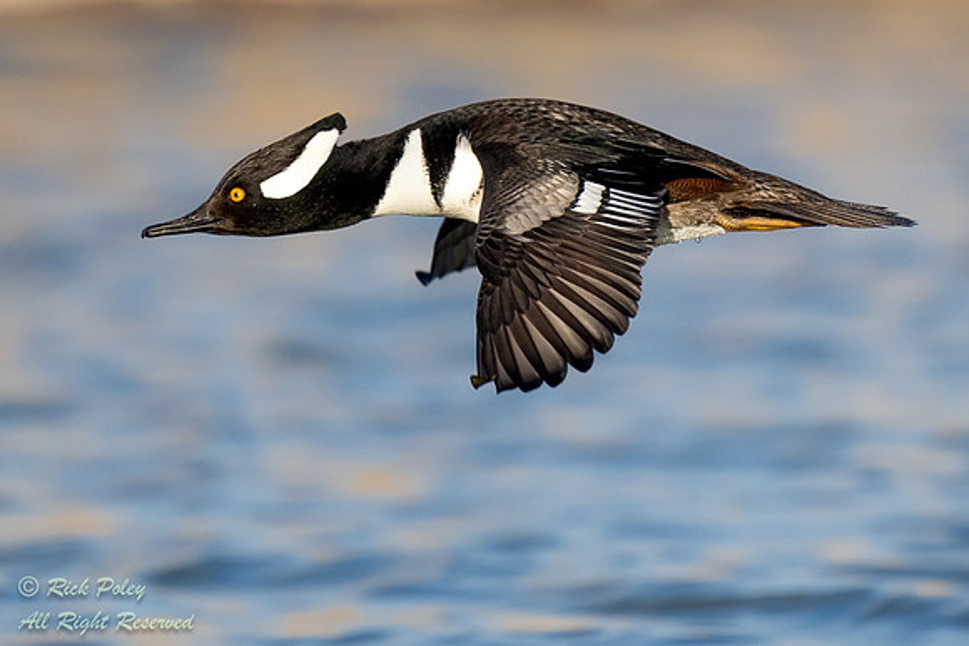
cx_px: 432
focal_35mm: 1100
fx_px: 29608
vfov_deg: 1.3
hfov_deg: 1.9
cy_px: 338
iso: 1600
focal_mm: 571
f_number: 7.1
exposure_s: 1/4000
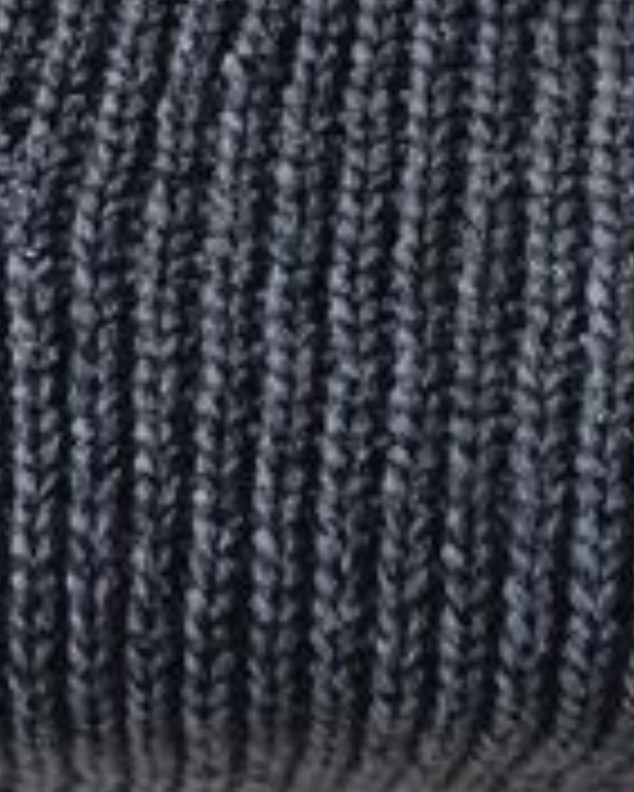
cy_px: 76
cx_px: 346
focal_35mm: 103
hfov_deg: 15.0
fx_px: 2414
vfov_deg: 18.3
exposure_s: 1/25
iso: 250
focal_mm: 3.96
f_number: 1.8
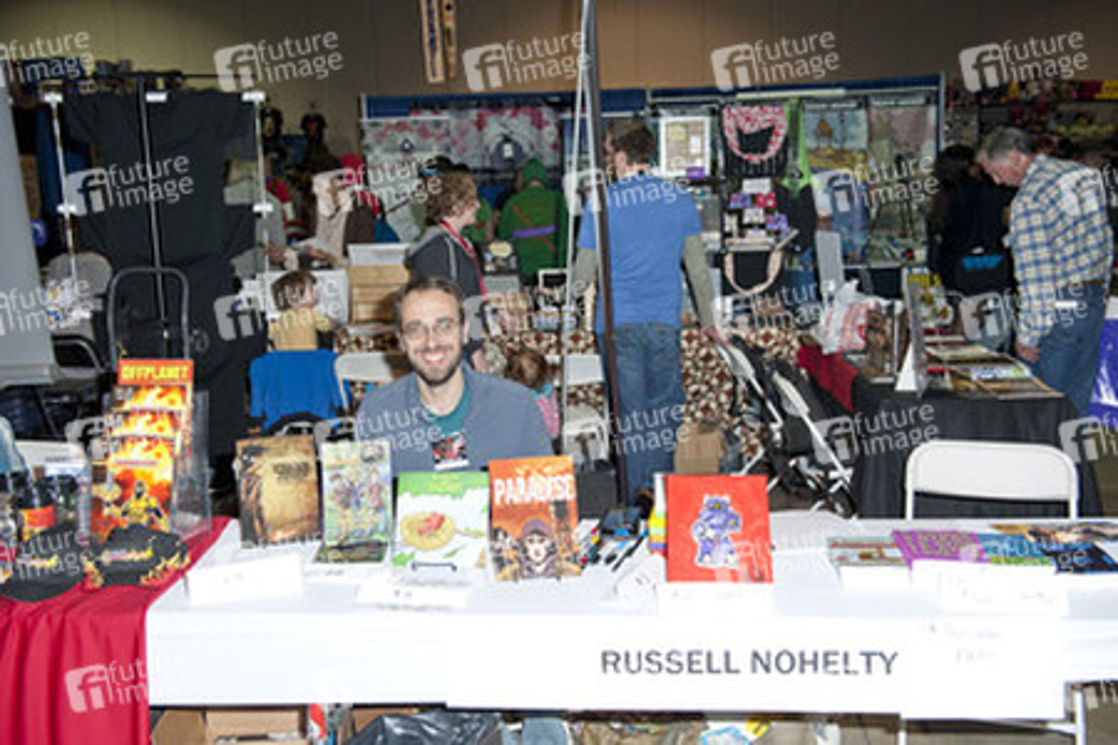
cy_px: 372
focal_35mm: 36
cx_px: 559
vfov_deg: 36.9
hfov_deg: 53.1
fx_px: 1118
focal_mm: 36
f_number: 4
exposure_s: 1/320
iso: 400
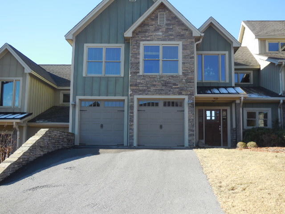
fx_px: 379
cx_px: 142
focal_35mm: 46
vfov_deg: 31.5
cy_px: 107
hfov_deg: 41.2
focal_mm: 8.2
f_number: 3.8
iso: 125
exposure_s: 1/320
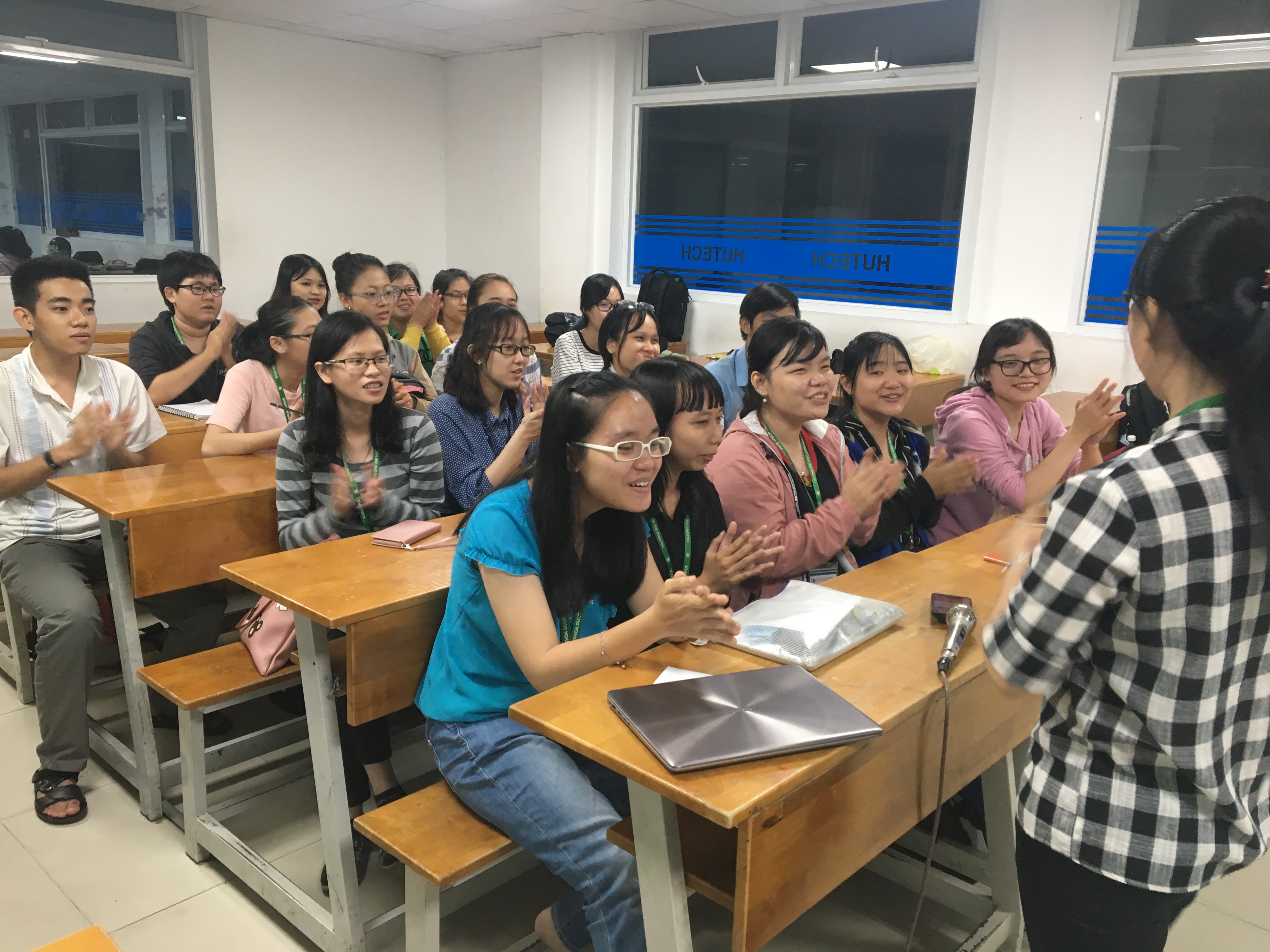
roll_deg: -2.0
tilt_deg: -13.1
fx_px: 1064
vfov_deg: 48.2
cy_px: 476
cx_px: 635
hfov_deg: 61.7
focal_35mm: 29
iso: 100
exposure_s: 1/33
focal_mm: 4.15
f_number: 2.2
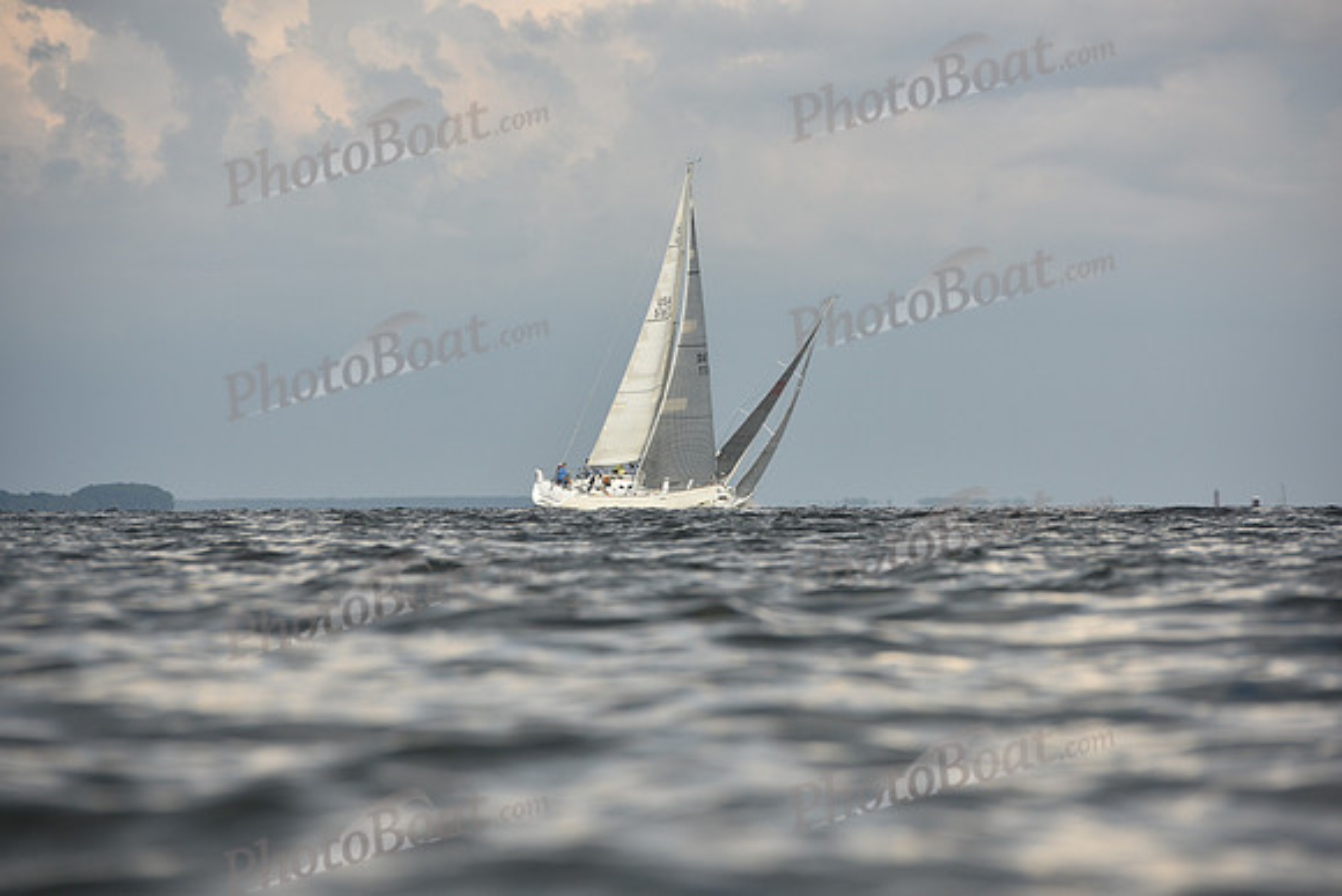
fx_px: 7457
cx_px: 671
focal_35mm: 200
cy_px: 448
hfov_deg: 10.3
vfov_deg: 6.9
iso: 250
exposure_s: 1/1250
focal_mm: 200
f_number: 6.3
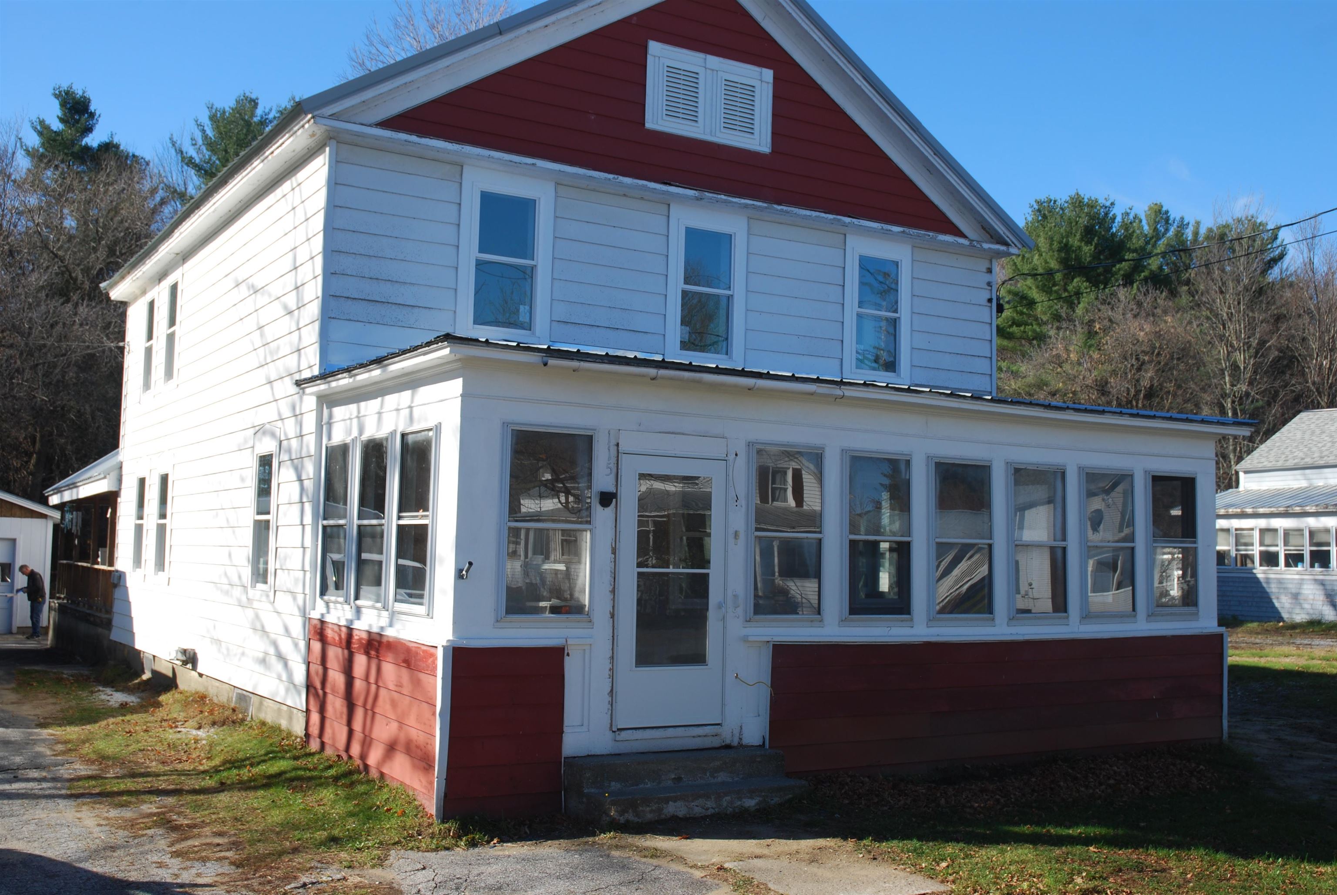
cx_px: 668
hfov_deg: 51.2
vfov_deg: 35.6
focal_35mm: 38
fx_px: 1394
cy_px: 448
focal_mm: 25
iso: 100
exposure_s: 1/160
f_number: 6.3
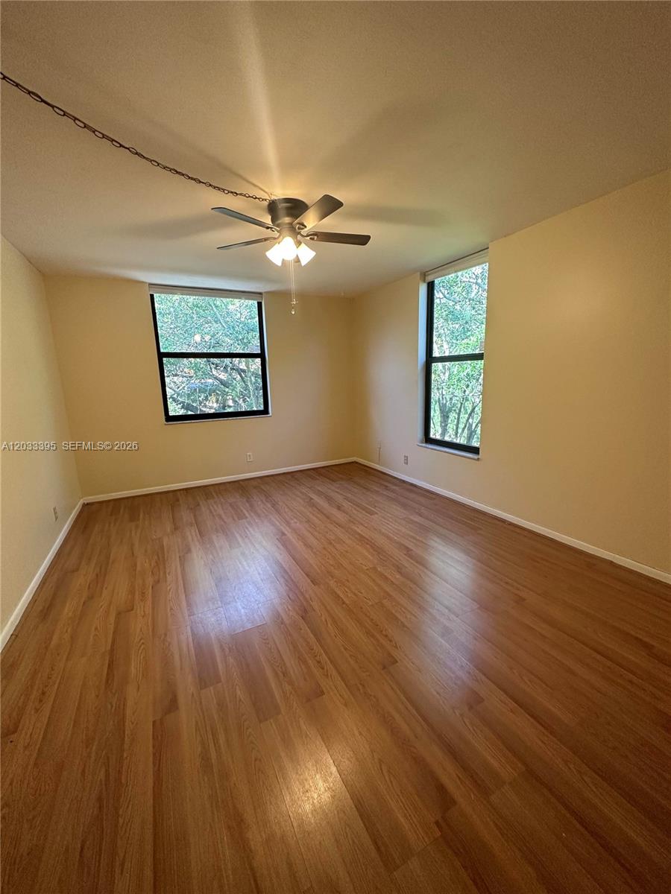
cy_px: 447
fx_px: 362
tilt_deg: -10.7
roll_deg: +1.6
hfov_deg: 85.7
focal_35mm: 14
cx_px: 336
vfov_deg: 102.1
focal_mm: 2.22
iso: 250
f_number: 2.2
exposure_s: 1/99
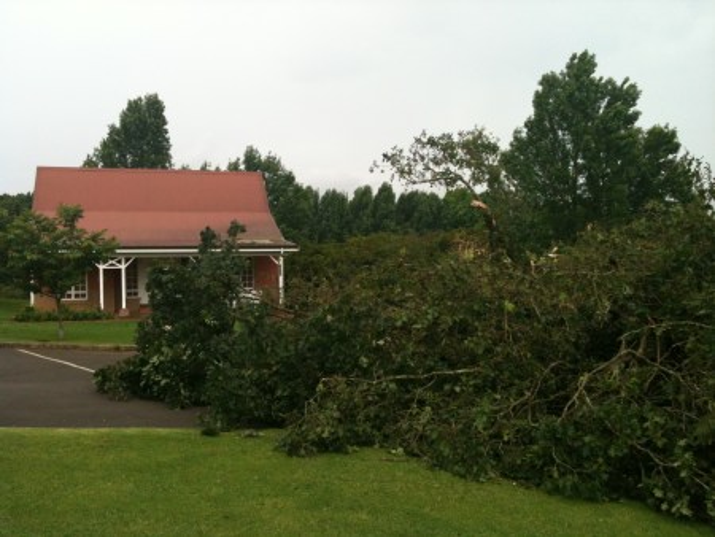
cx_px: 358
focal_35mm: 35
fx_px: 723
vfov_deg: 40.7
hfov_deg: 52.6
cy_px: 268
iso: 64
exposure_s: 1/585
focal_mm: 3.85
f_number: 2.8
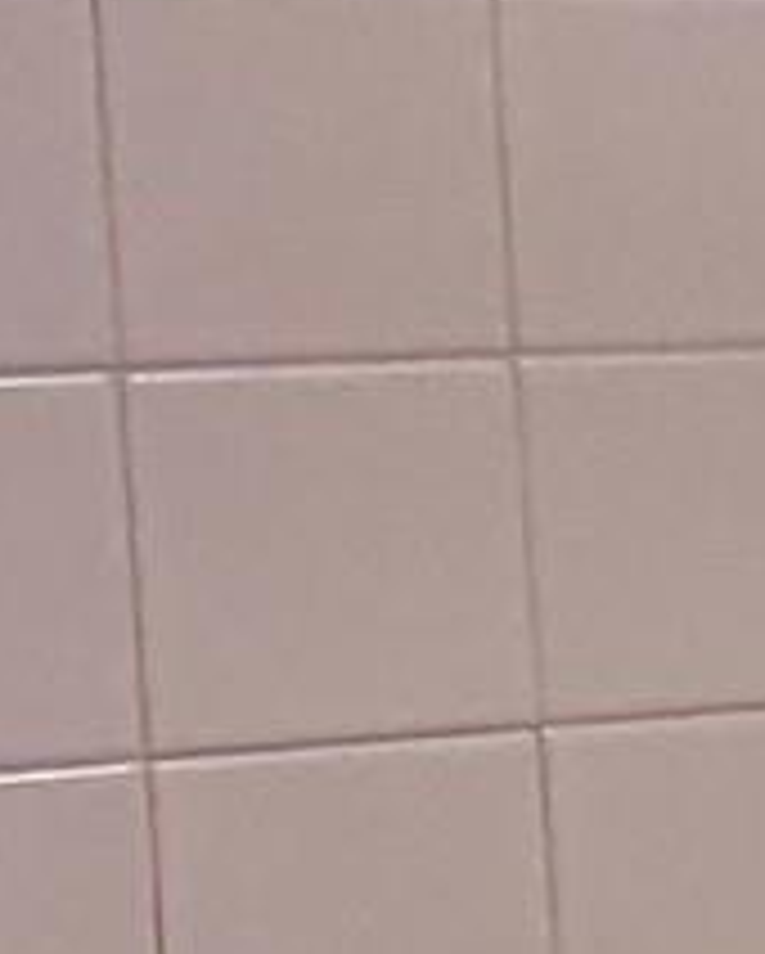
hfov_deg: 4.9
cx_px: 4374
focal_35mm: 226
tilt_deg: -3.5
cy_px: 576
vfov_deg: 8.5
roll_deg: +1.5
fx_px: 6387
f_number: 1.78
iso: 80
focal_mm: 6.76
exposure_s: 1/170
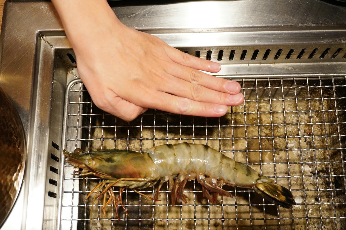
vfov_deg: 31.8
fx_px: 403
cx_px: 173
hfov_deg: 46.4
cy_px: 115
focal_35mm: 42
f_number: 4.5
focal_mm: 28
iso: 2500
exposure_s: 1/50
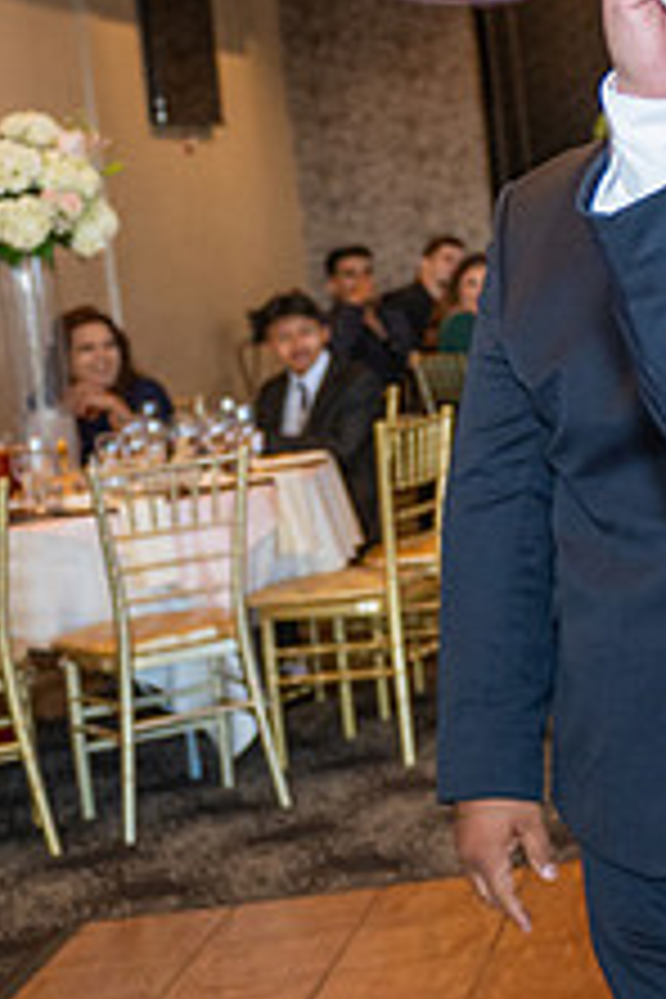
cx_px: 1285
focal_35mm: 89
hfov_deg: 13.4
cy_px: 326
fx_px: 2470
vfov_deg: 22.8
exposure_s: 1/200
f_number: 2.8
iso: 800
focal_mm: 24
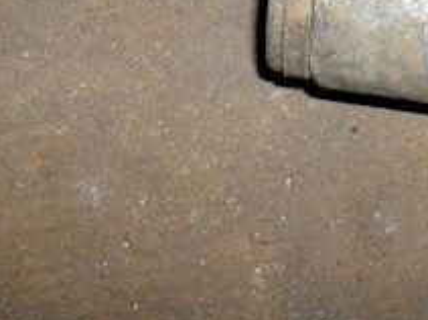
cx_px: 304
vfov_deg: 13.2
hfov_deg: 18.5
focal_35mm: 106
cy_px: -156
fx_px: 1310
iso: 200
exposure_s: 1/45
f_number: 3.2
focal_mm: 6.3
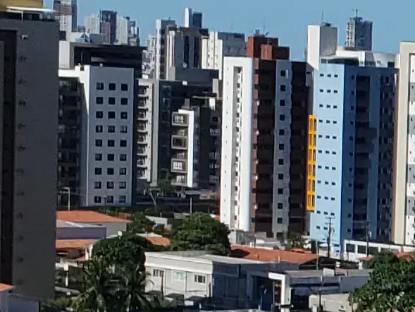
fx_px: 2134
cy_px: 287
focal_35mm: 178
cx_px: 1320
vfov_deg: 8.3
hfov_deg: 8.8
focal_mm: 4.3
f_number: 2.4
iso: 50
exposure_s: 1/2354
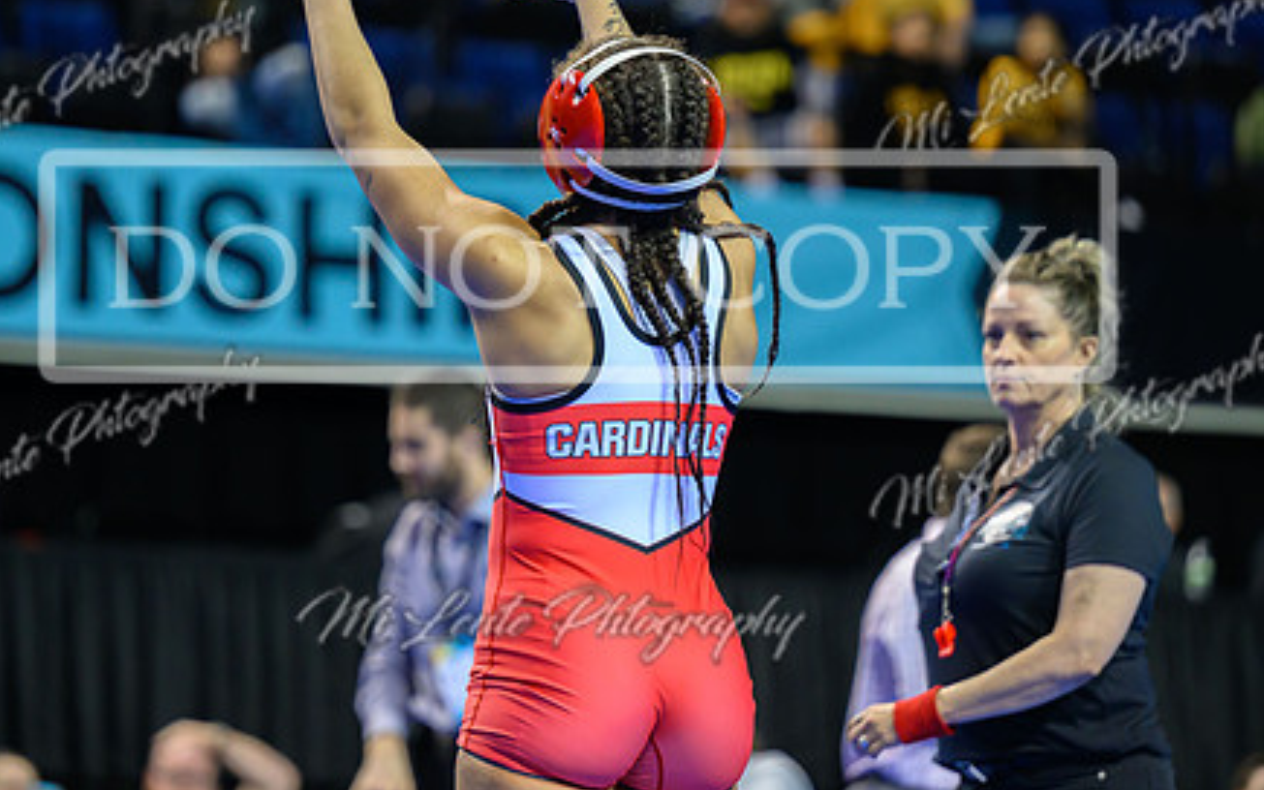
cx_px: 549
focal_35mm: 221
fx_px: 7614
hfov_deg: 9.5
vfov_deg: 5.9
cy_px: 312
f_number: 2.8
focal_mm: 155
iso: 2500
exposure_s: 1/800
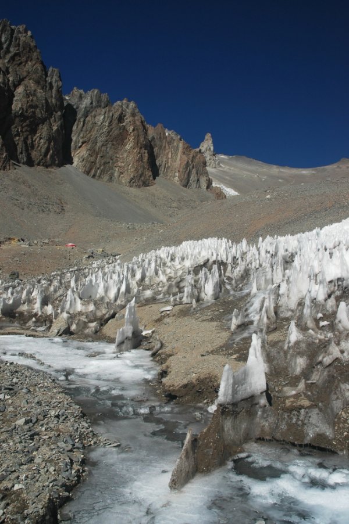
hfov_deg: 47.9
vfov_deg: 67.4
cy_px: 262
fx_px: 393
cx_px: 174
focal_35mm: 27
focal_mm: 18
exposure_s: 1/250
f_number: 9.5
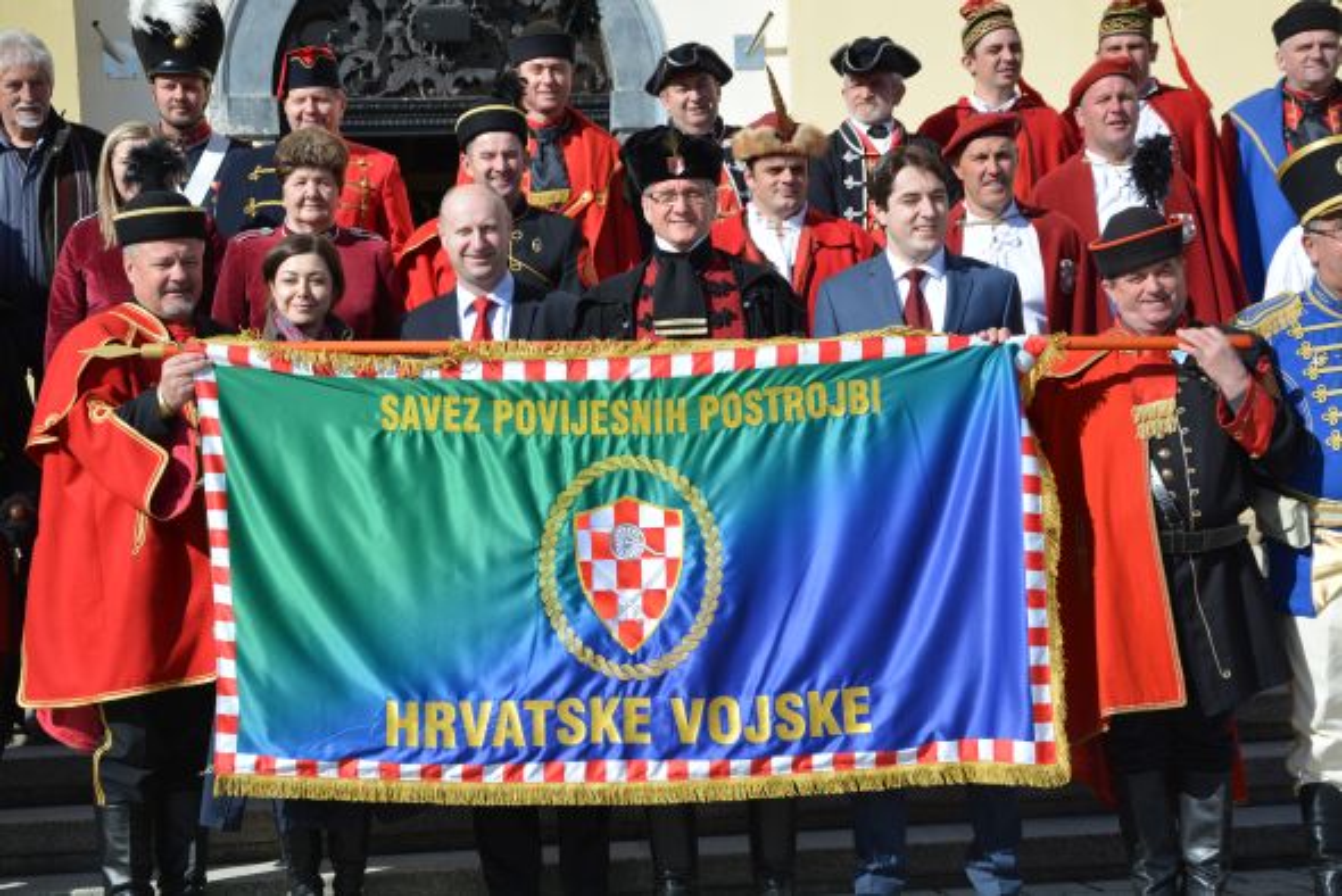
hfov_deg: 27.0
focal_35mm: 75
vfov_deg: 18.2
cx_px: 671
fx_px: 2797
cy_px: 448
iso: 250
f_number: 5.6
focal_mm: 50
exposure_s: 1/1250
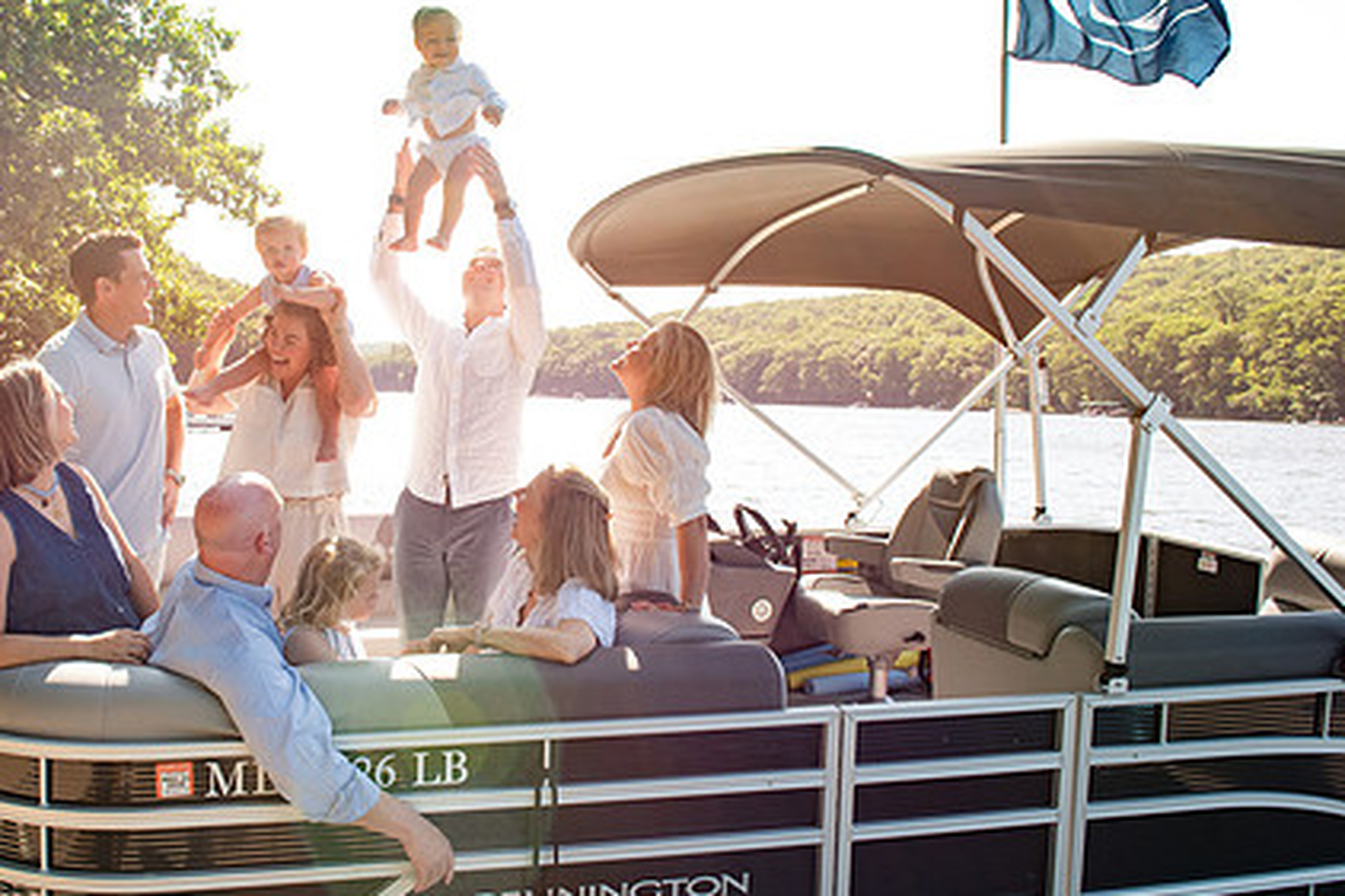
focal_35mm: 33
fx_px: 1232
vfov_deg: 39.9
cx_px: 456
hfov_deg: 56.1
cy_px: 391
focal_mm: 24
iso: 400
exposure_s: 1/250
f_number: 9
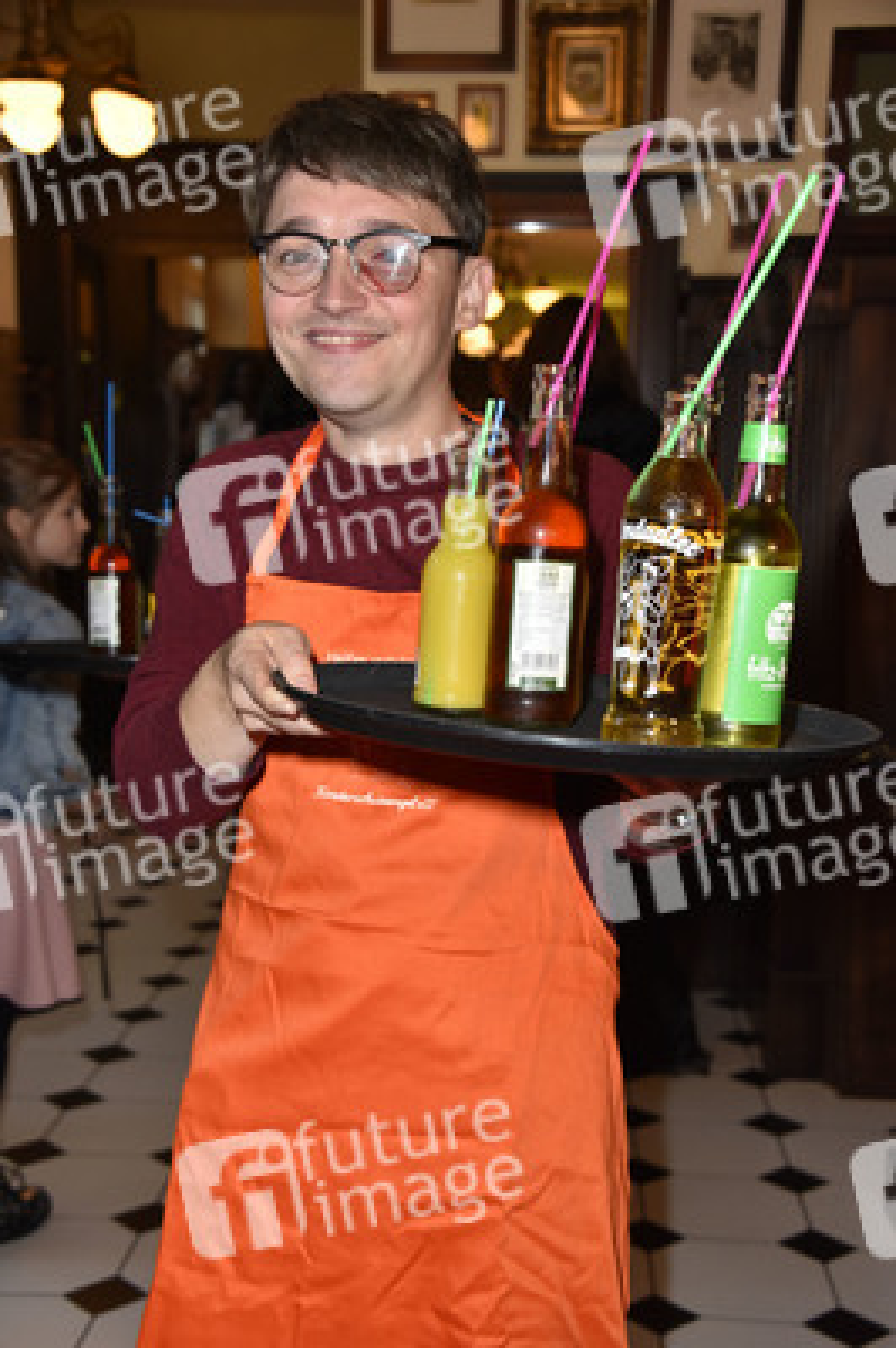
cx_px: 448
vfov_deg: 41.1
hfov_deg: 28.0
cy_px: 674
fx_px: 1795
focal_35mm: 48
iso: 1250
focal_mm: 48
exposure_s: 1/100
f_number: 5.6
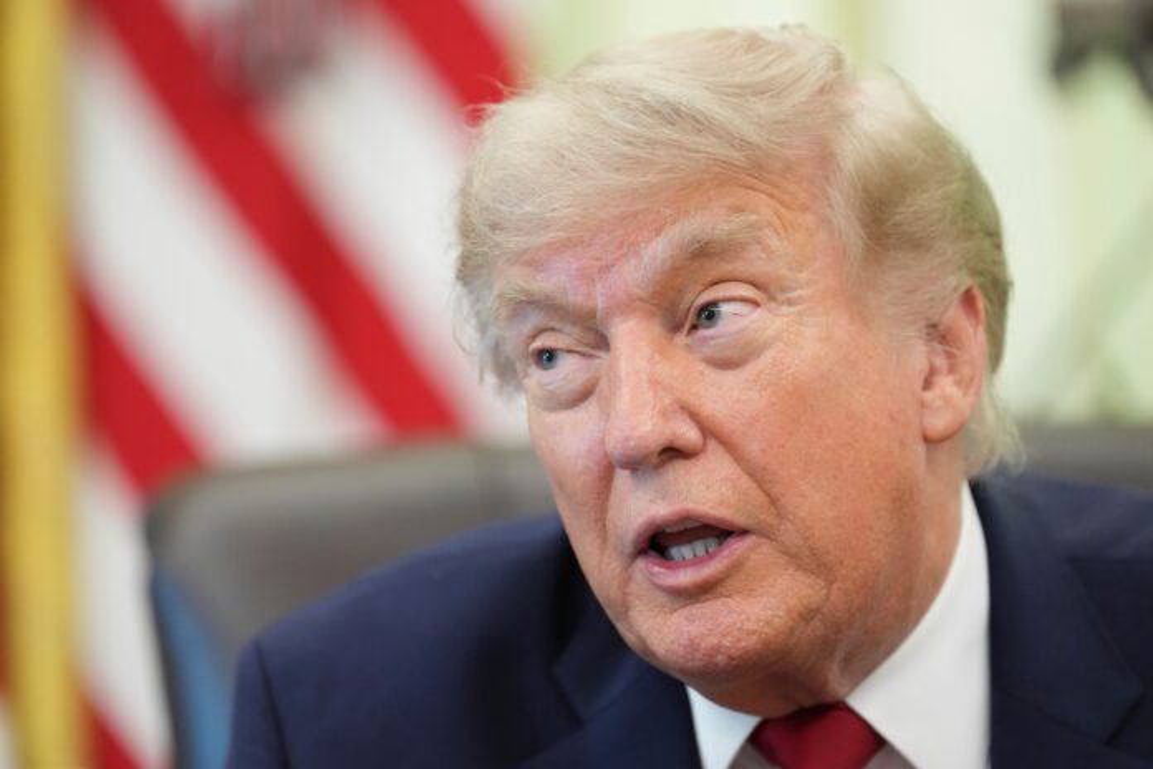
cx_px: 576
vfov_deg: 6.9
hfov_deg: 10.3
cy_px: 384
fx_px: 6405
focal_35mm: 200
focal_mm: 200
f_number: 3.2
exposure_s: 1/200
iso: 4000
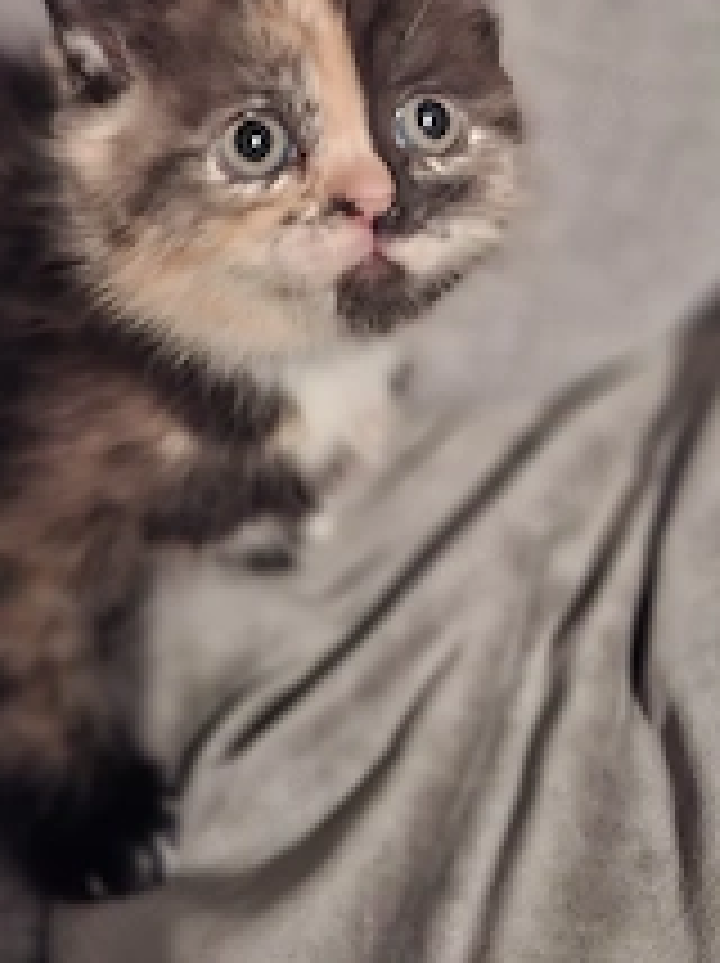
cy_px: 212
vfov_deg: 42.2
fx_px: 1195
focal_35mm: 43
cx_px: 279
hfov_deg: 33.4
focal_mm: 5.54
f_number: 1.8
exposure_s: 1/13
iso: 1250
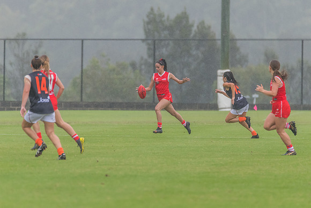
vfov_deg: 1.9
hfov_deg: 2.8
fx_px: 6360
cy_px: 99
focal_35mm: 736
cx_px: 151
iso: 1800
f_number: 6.3
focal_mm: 550
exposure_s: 1/1600
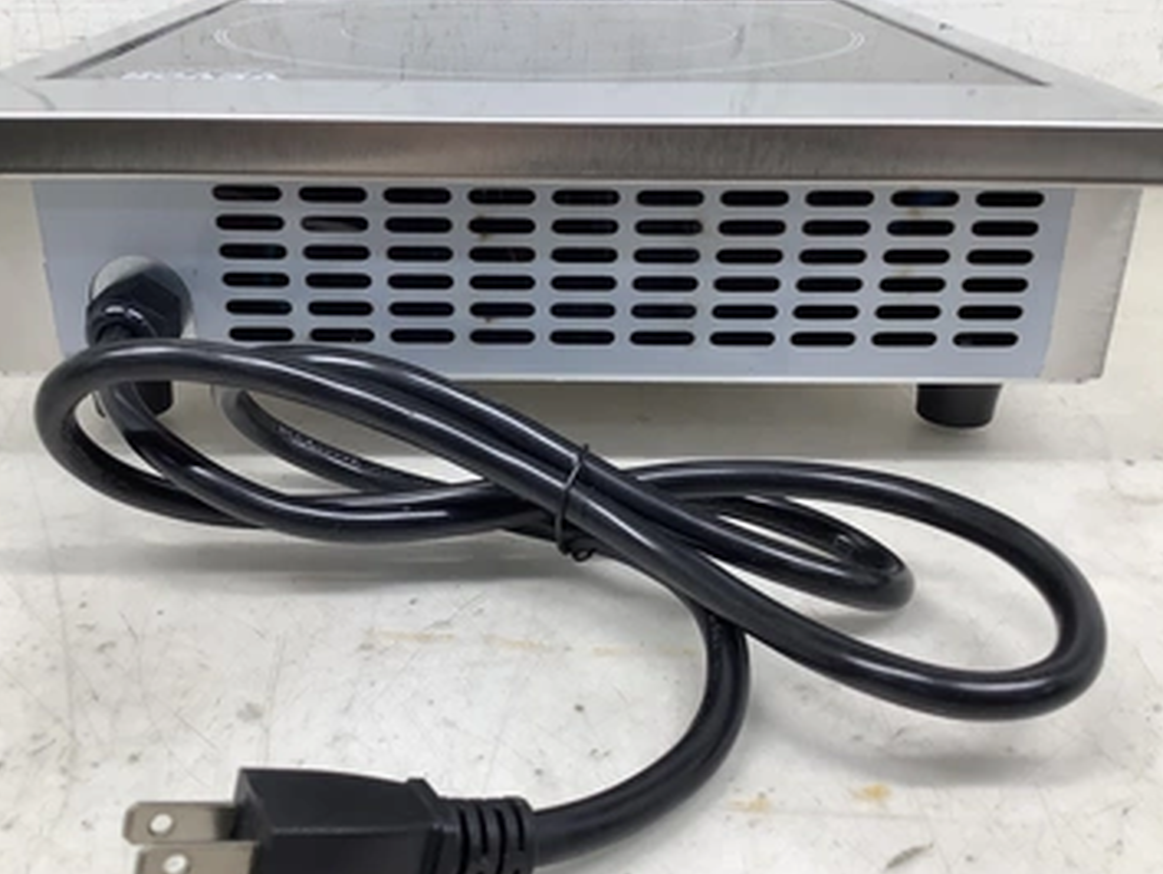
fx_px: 1177
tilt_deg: -25.2
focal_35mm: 35
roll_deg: -0.4
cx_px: 539
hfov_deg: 52.5
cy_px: 463
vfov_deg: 40.7
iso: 64
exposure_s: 1/60
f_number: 2.4
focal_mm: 3.3
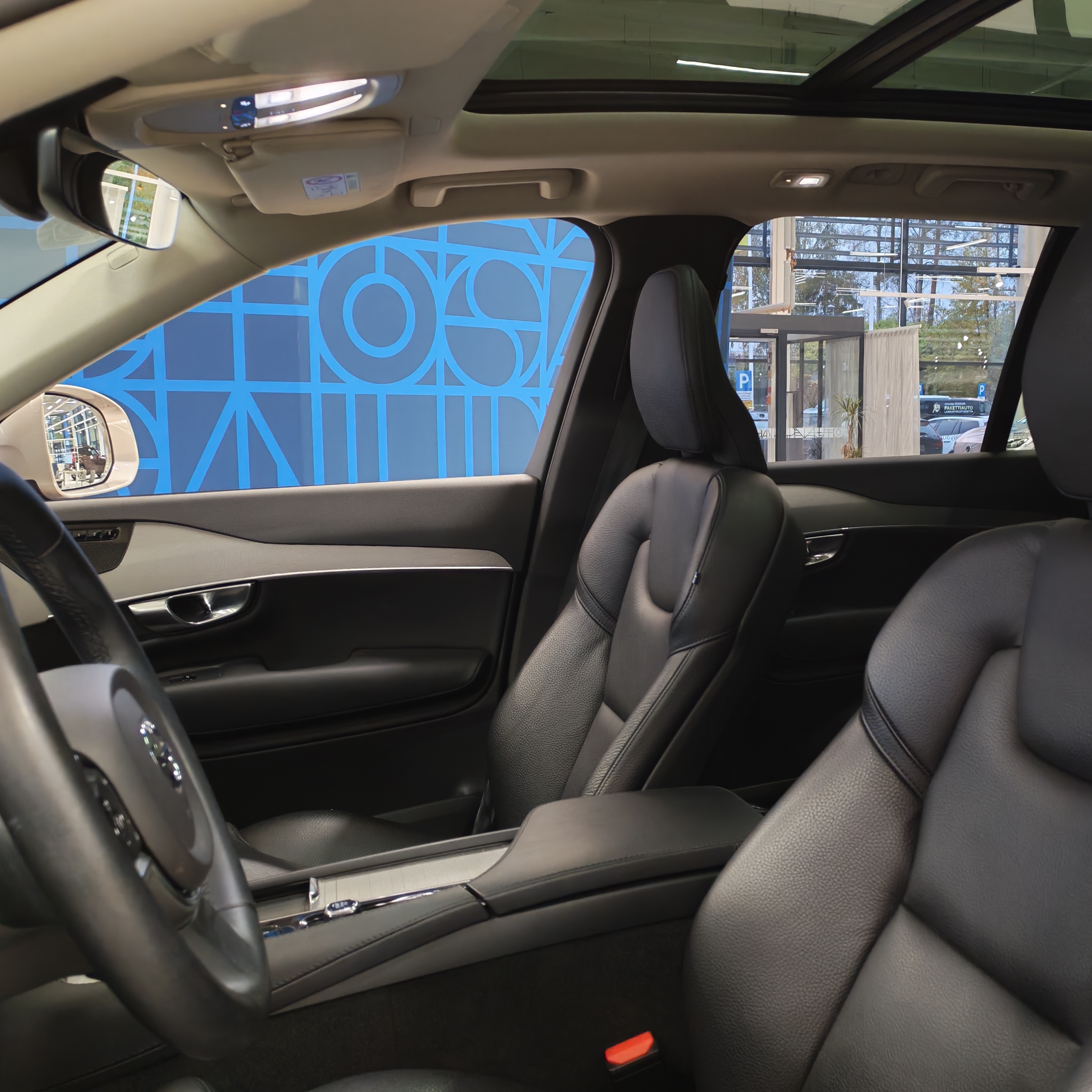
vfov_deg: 44.9
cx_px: 717
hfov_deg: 44.4
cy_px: 549
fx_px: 1321
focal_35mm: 37
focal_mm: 6.12
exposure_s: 1/50
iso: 834
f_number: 1.9
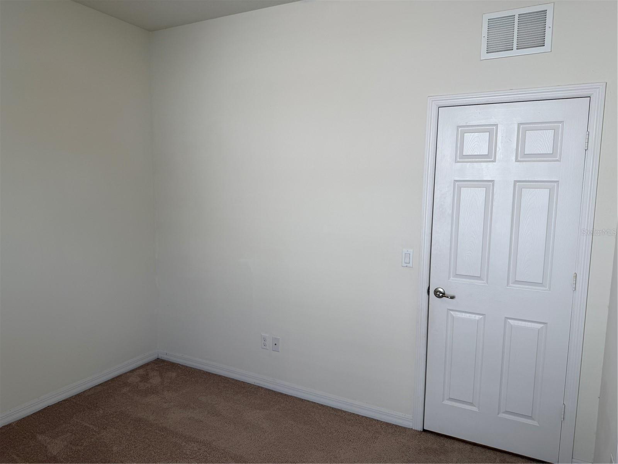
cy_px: 232
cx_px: 309
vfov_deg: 56.8
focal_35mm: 24
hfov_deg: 71.6
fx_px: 428
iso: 64
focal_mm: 6.76
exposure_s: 1/121
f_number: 1.78
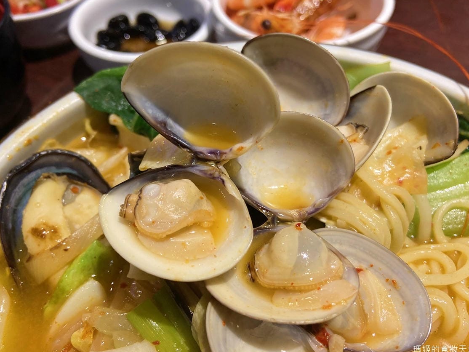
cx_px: 226
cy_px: 167
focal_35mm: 28
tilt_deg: -50.8
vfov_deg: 49.7
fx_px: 379
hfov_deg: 63.4
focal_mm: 4.25
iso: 250
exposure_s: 1/60
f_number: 1.8
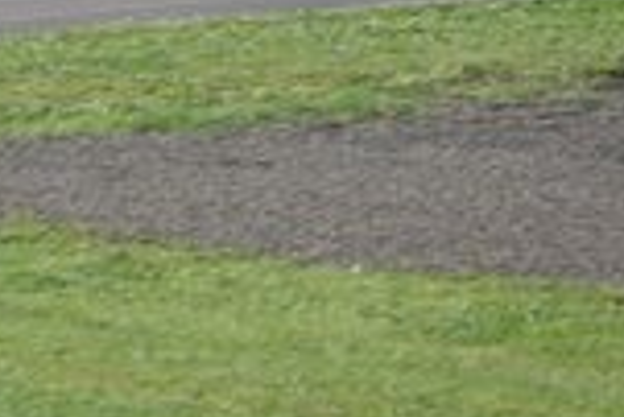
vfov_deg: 1.0
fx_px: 23630
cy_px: -99
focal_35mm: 1362
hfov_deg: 1.5
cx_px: 70
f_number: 4
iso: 125
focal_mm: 167.98
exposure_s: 1/800
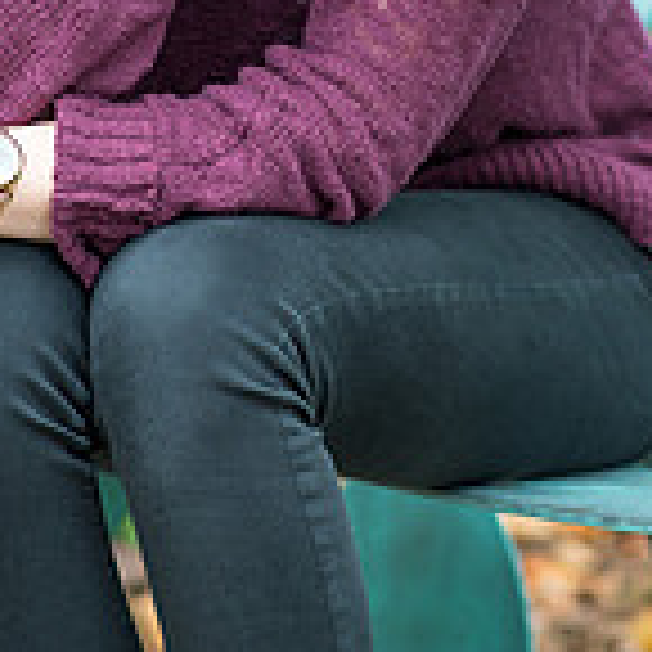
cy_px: -117
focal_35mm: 224
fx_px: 4773
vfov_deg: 7.7
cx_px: 306
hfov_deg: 7.8
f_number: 2.8
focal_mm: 85
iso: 180
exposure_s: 1/125
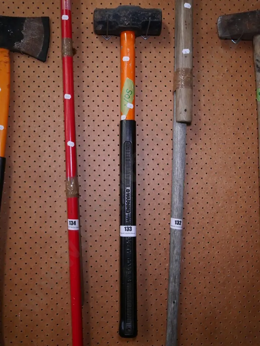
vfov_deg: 51.4
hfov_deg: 39.7
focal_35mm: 36
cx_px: 130
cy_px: 173
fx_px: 361
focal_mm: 18
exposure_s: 1/500
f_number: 3.9
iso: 3200
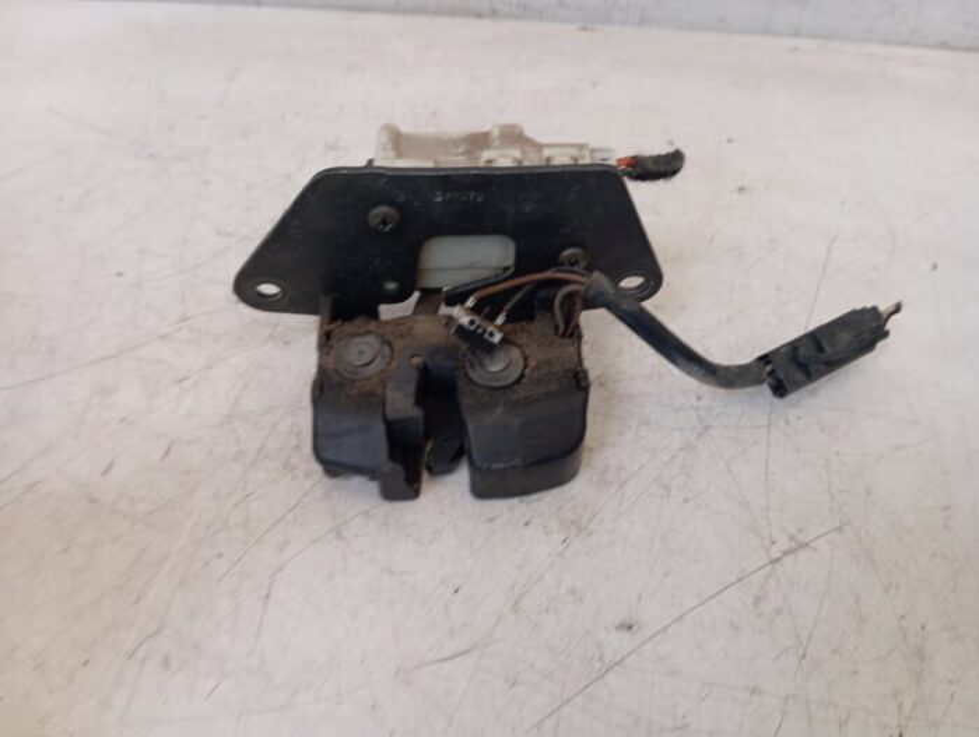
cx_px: 490
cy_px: 368
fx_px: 793
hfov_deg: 63.4
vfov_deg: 49.9
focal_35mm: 28
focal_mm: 4.22
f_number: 1.8
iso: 750
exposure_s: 1/33.3
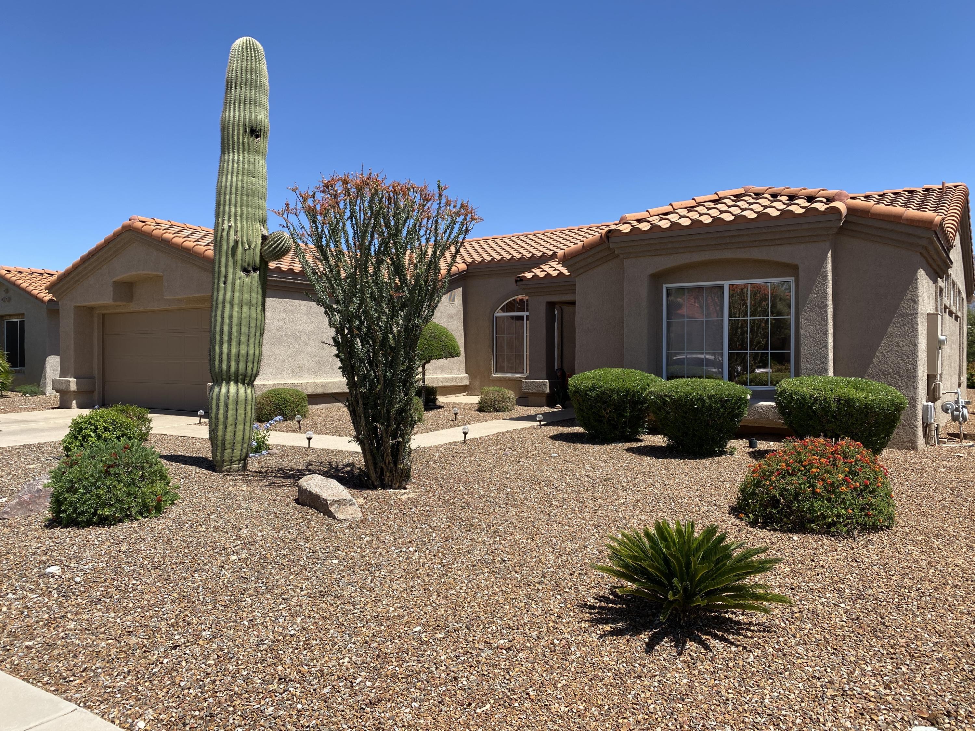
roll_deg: +0.3
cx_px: 488
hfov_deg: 67.3
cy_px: 366
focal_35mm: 26
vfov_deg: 53.1
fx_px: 732
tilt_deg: +1.2
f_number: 1.8
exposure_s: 1/2625
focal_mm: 4.25
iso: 32
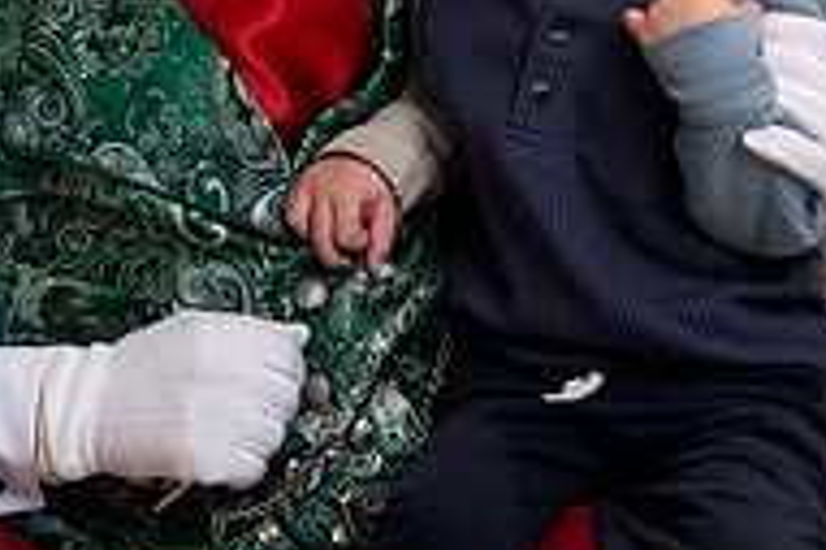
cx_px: 203
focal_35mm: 176
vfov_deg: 7.7
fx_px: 4035
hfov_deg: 11.7
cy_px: -78
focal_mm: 58
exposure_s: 1/200
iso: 1000
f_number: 5
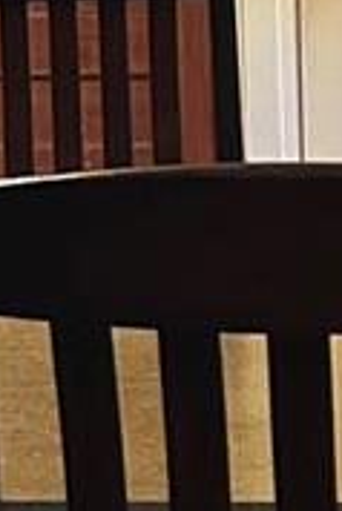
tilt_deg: -2.1
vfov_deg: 11.0
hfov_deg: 7.3
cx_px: -296
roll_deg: +2.5
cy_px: -141
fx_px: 2588
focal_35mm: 182
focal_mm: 5.7
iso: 400
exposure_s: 1/60
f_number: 1.5
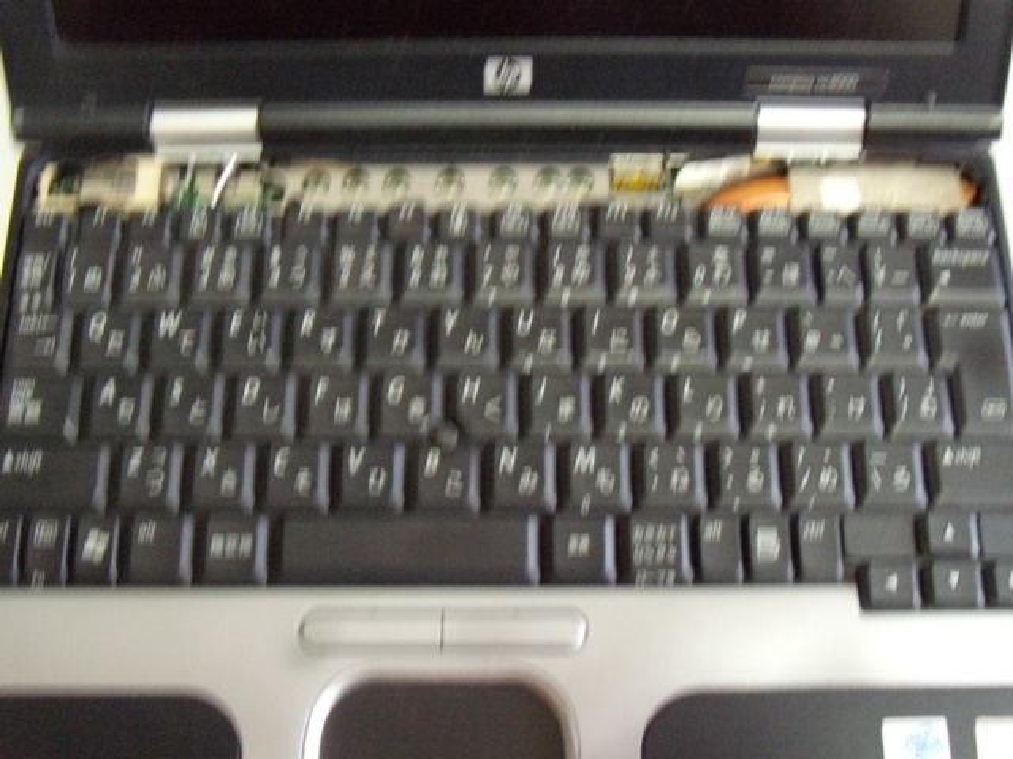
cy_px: 380
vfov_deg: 34.3
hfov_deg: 44.8
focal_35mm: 42
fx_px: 1229
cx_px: 506
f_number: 3.7
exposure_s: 1/8
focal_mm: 7.5
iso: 640
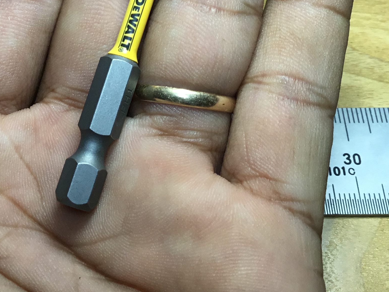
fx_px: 730
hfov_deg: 29.7
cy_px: 14
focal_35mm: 65
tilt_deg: -49.4
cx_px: 146
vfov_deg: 21.9
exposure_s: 1/100
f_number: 2.4
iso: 32
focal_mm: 3.3
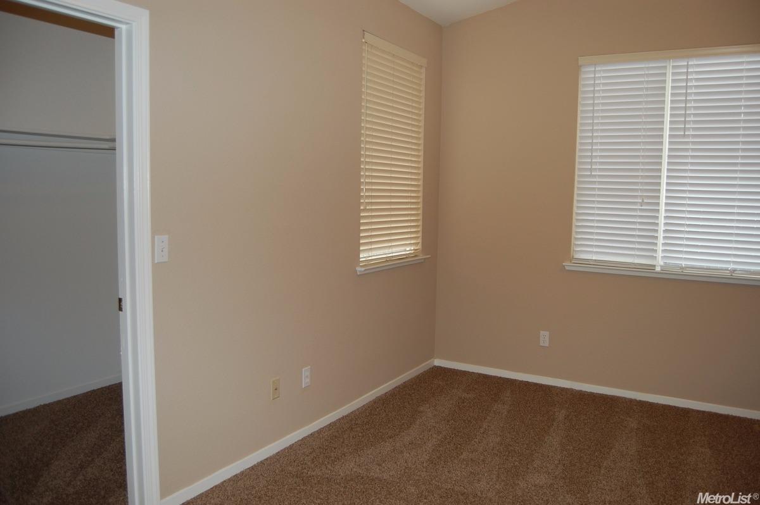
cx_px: 380
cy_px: 252
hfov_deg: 67.4
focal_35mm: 27
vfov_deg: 47.9
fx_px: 570
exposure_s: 1/60
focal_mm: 18
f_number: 3.5
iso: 200
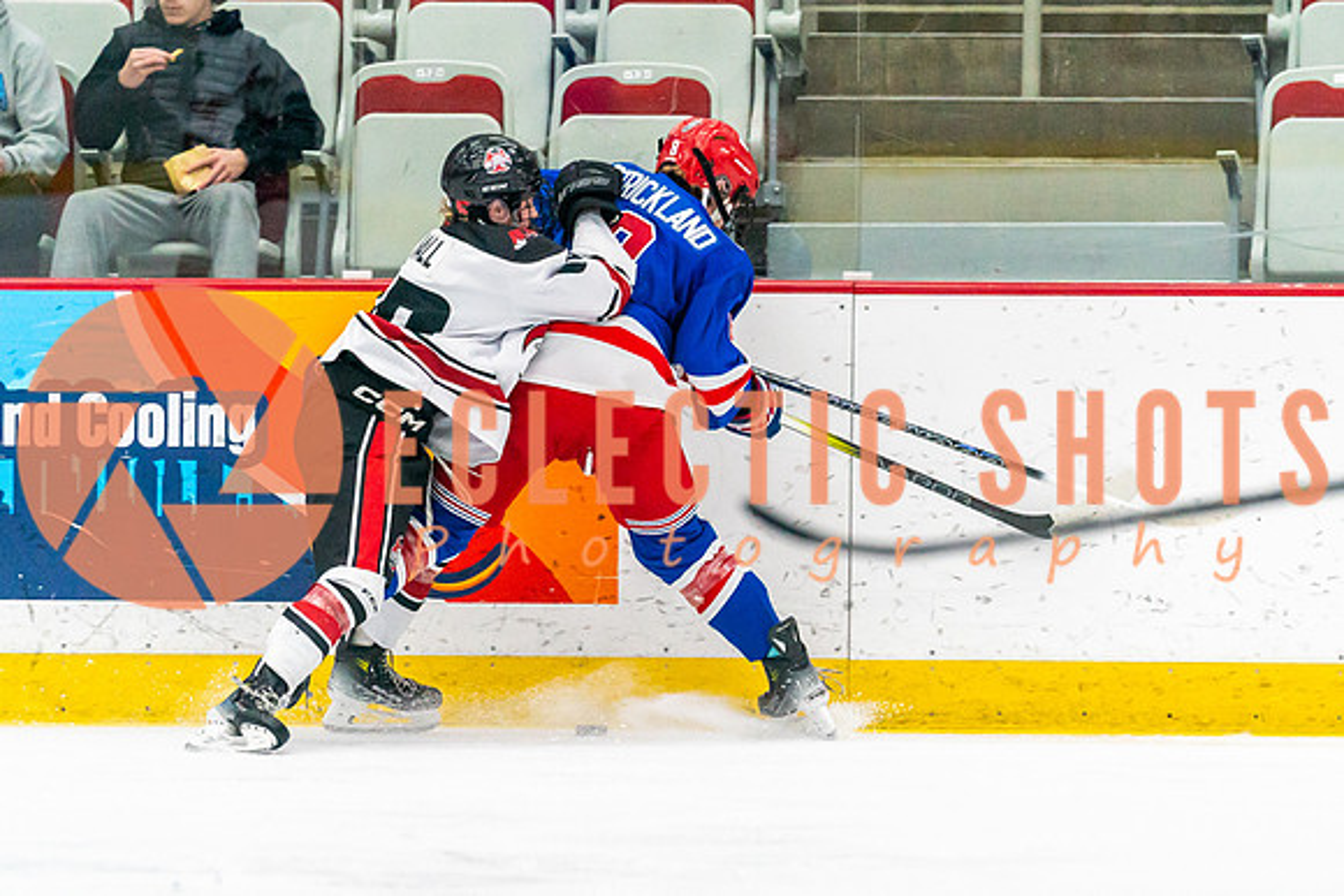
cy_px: 518
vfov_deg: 4.1
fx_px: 12492
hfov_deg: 6.2
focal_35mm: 335
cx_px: 675
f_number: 2.8
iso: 3200
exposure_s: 1/1000
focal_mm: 200
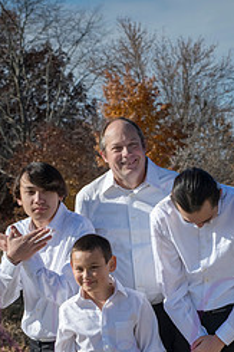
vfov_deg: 12.9
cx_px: 159
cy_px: 299
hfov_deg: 8.7
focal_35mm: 158
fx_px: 1543
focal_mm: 86
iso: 400
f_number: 10
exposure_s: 1/800
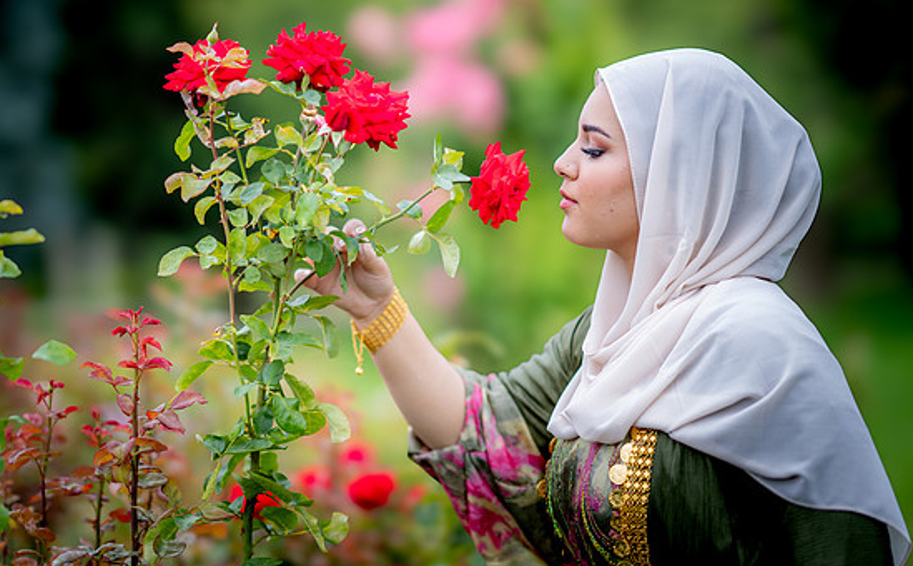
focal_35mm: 102
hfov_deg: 20.4
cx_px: 407
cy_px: 276
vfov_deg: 12.7
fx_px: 2532
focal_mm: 85
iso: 100
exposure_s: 1/1250
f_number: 1.4
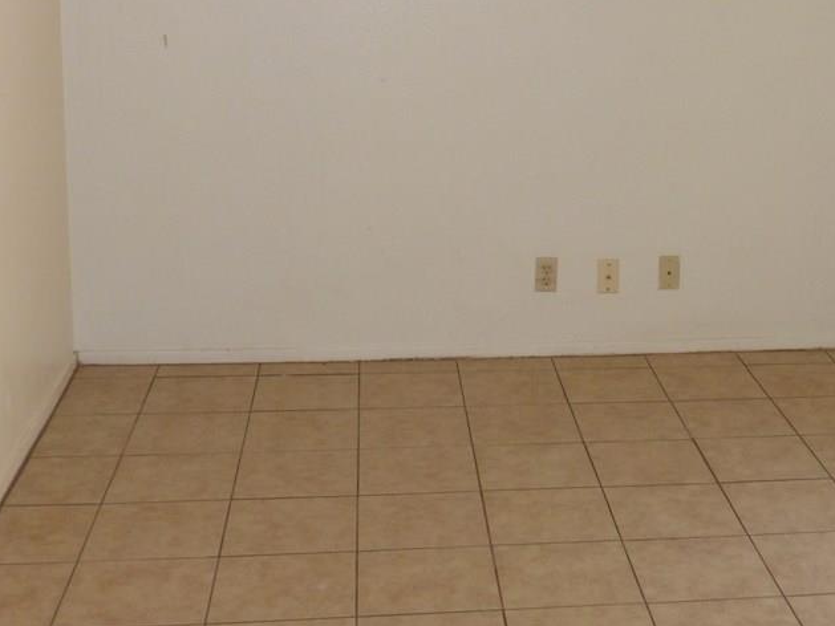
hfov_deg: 33.2
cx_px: 604
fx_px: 1375
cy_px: 183
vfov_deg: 25.5
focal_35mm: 57
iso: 250
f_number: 3.7
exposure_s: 1/60
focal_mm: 6.1
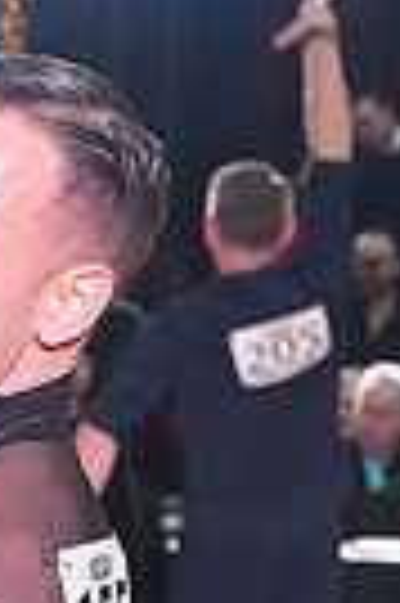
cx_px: -348
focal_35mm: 303
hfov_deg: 4.5
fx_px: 5063
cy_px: 999
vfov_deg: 6.7
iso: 3200
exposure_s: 1/200
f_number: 6.3
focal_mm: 70
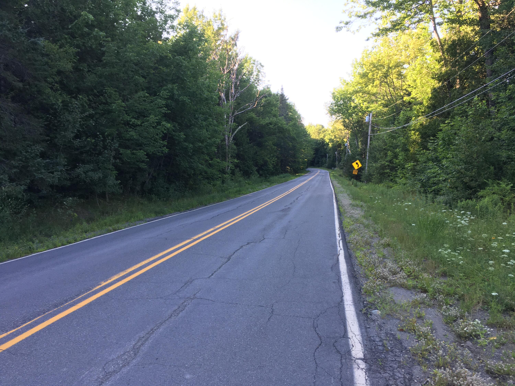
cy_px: 193
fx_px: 431
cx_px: 258
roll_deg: +0.6
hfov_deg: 61.7
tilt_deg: -5.5
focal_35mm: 29
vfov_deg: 48.2
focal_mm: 4.15
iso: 32
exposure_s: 1/120
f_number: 2.2
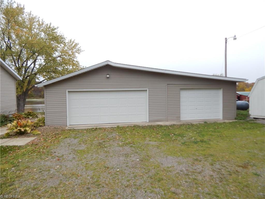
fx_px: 168
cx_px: 132
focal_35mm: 22
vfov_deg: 61.1
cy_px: 100
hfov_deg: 76.4
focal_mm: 4
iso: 125
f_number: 3
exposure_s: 1/320
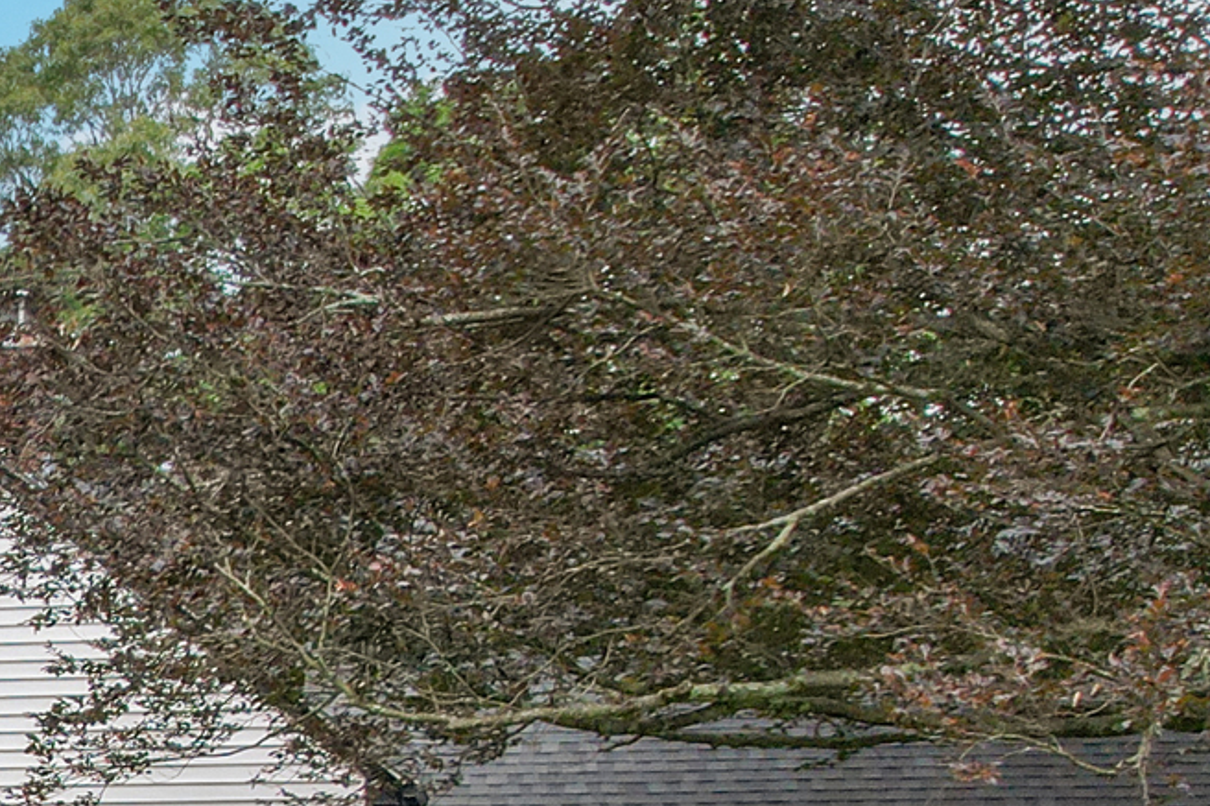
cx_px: -695
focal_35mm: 103
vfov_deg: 12.8
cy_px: 1066
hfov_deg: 17.5
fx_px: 3461
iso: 200
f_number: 2.8
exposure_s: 1/1000
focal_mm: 8.38
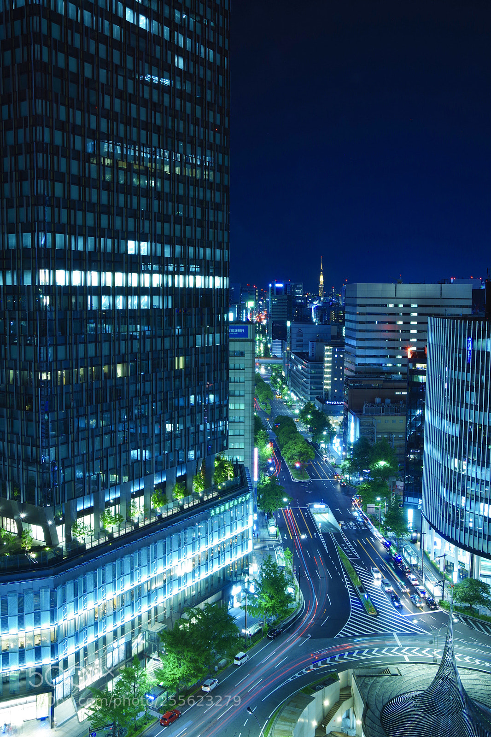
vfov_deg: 53.1
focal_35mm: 36
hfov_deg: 36.9
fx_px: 737
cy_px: 368
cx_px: 246
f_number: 13
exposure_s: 20
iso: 100
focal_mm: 24
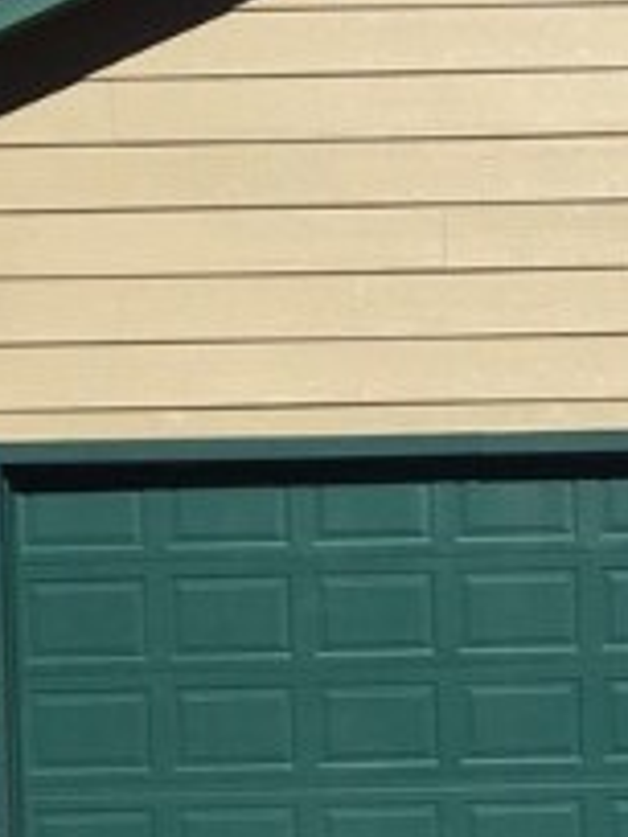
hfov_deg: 13.0
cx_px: 866
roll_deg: +0.9
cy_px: 542
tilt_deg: -0.9
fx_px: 2637
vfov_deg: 18.0
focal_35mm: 109
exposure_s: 1/2326
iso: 32
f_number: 2.2
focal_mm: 4.15
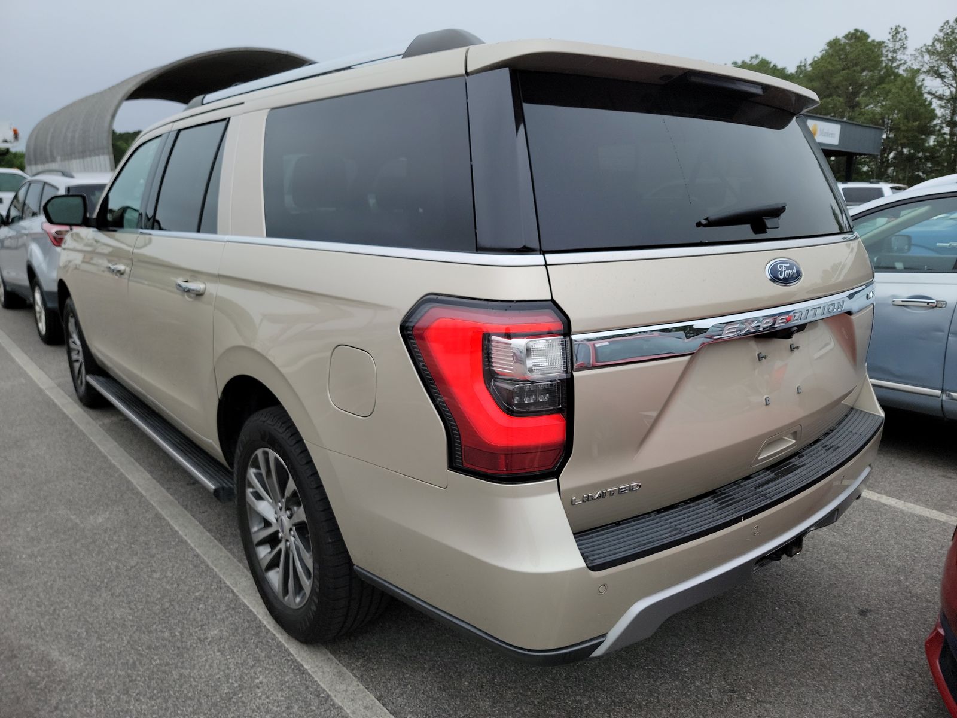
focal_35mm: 24
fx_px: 664
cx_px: 478
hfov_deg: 71.6
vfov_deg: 56.8
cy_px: 359
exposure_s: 1/290
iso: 50
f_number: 1.8
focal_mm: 6.7
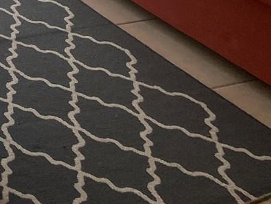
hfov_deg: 15.8
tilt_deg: -10.9
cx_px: -217
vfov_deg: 12.3
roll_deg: +0.6
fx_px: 830
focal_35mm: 106
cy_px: -210
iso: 32
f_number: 1.6
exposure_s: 1/161
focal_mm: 4.2
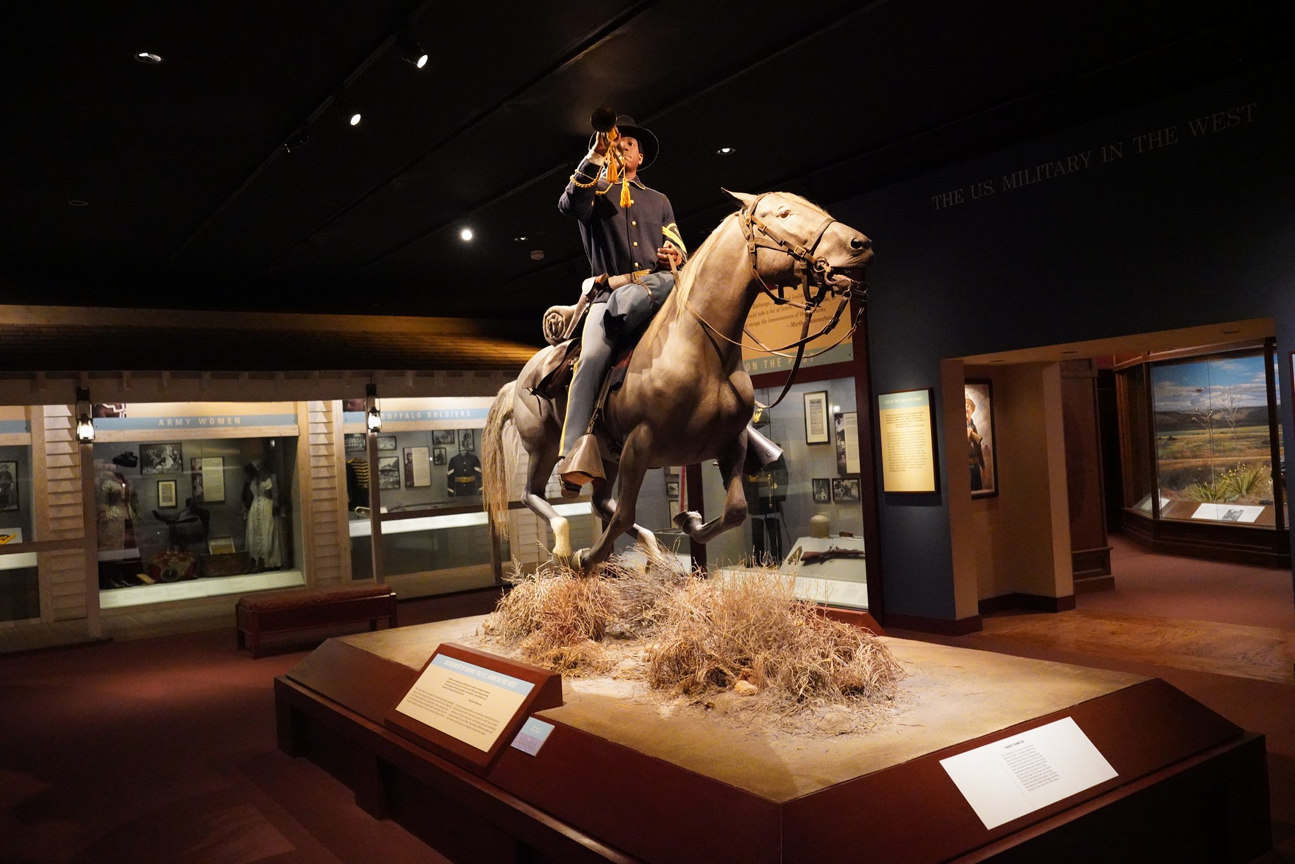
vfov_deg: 46.4
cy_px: 432
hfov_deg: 65.5
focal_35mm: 28
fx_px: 1007
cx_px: 648
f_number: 4.5
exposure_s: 1/100
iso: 16000
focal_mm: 28
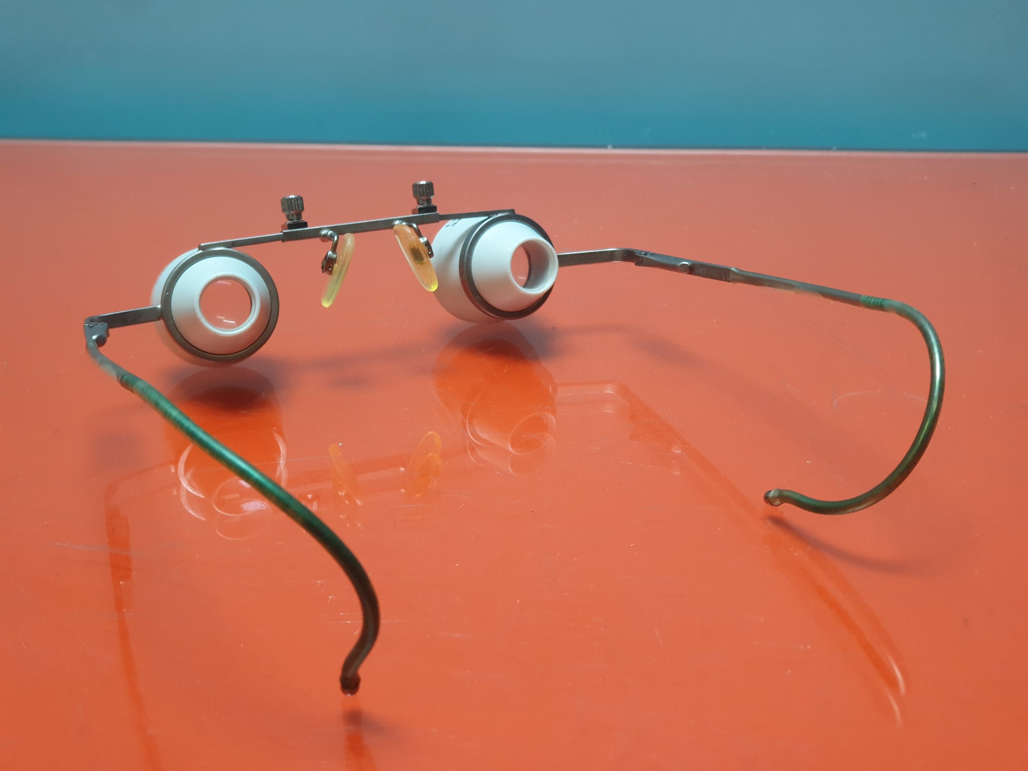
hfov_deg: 36.8
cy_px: 386
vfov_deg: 28.0
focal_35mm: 52
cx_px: 514
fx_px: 1544
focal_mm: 6
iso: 160
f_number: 2.4
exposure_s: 1/33
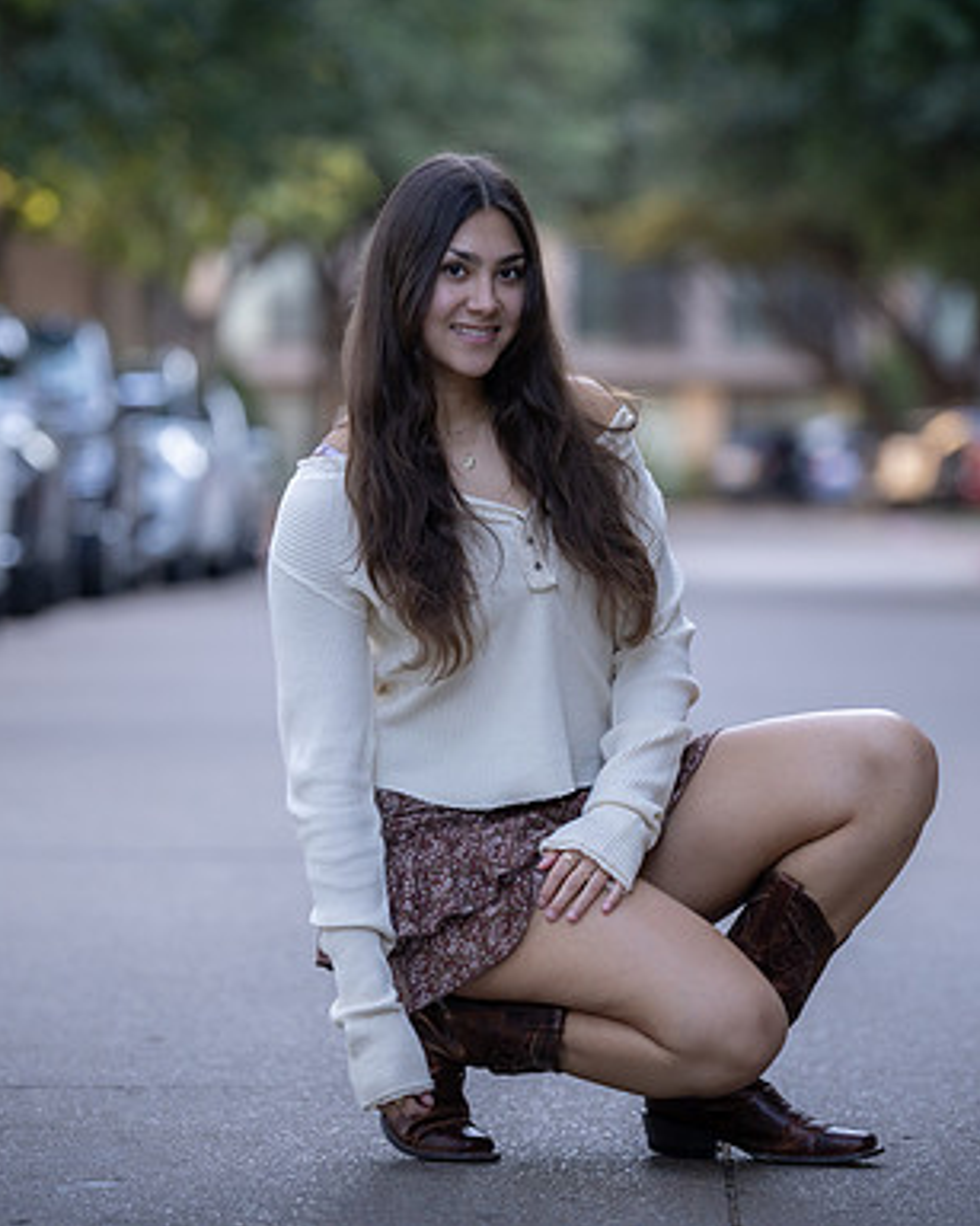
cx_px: 508
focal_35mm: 193
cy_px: 615
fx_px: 7000
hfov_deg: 8.0
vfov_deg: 10.0
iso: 800
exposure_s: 1/320
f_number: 2.8
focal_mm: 136
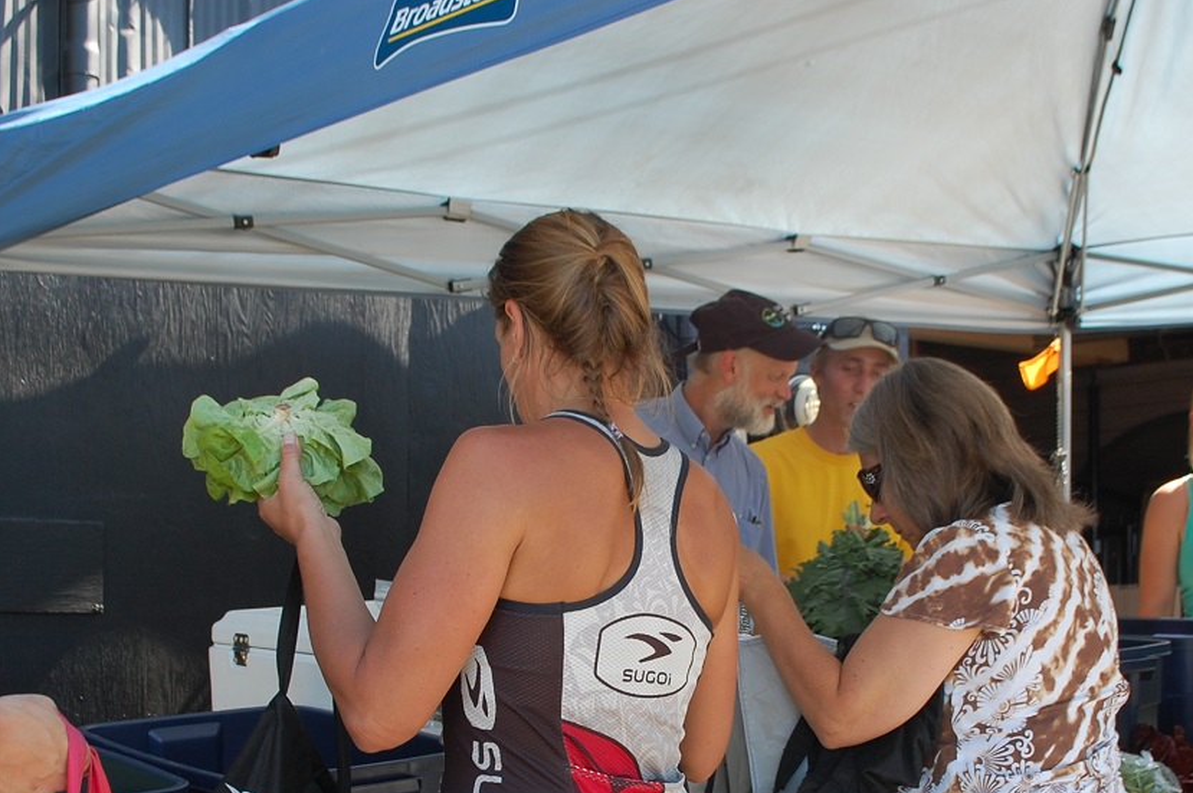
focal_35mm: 61
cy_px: 556
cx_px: 617
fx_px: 2019
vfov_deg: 22.1
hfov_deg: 32.9
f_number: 5.6
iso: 220
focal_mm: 24
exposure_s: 1/125
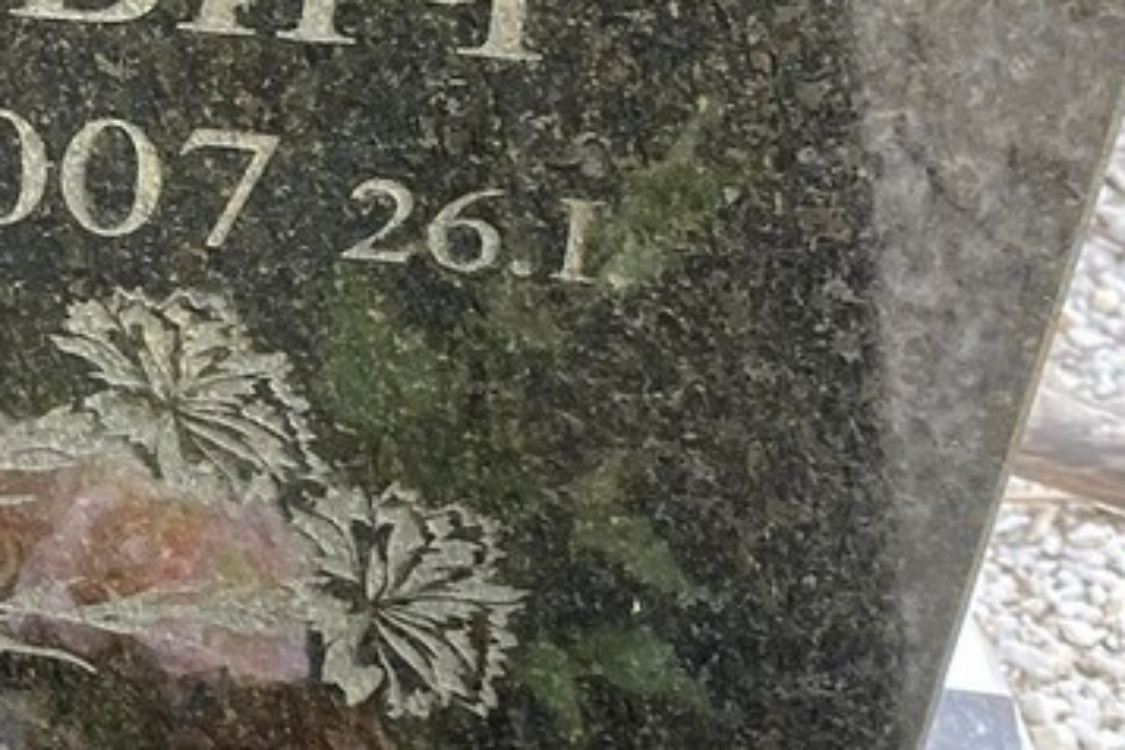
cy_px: -63
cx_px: -148
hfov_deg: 18.0
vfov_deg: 12.4
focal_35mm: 109
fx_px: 3406
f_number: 1.8
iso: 80
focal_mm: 4.25
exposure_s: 1/121
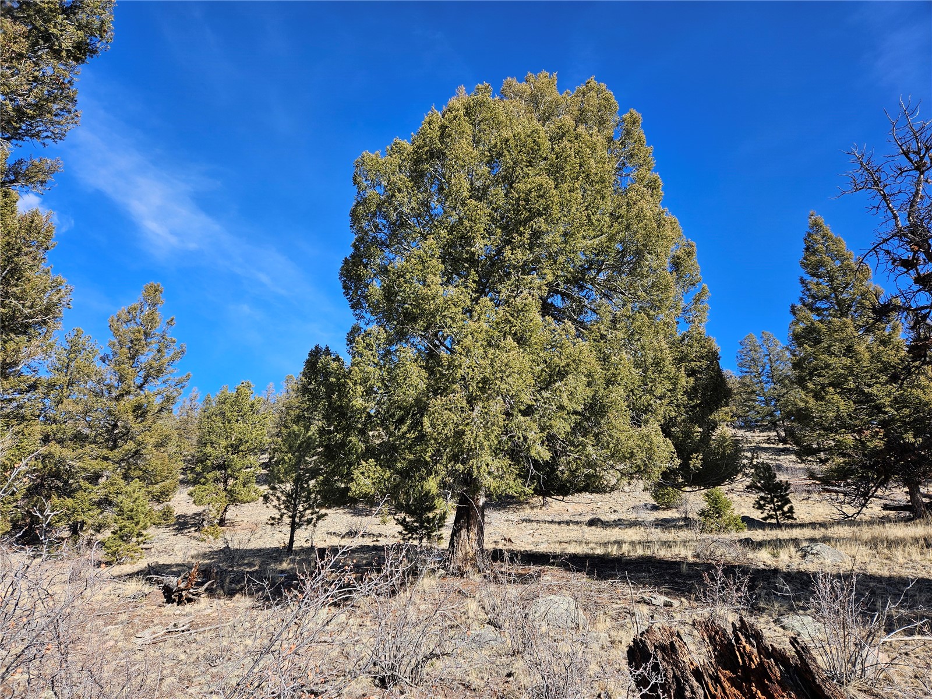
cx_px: 466
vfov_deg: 58.9
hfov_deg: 73.9
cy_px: 350
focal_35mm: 23
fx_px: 619
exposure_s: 1/965
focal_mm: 5.4
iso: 25
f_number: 1.8
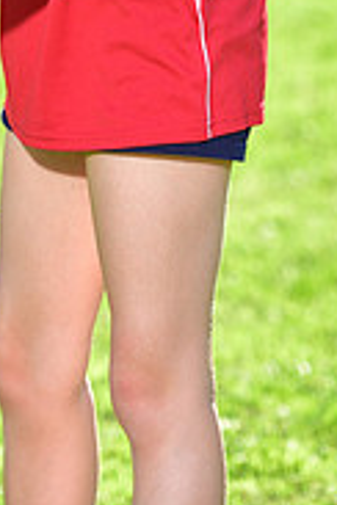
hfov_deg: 3.5
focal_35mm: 396
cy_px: -254
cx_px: 73
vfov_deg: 5.2
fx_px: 5560
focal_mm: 125
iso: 80
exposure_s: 1/200
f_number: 5.6
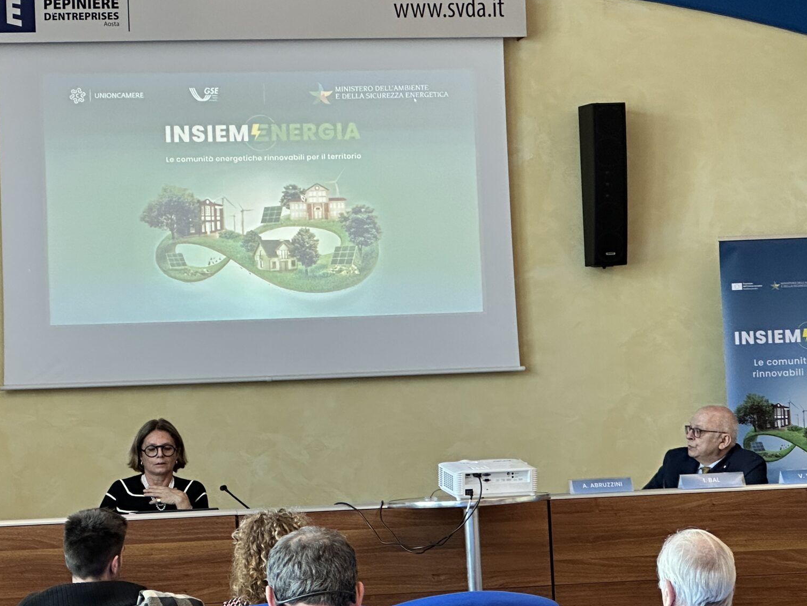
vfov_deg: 11.3
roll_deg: +2.9
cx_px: 247
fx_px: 3054
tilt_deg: +2.7
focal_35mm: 131
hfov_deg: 15.0
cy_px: 323
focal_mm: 9
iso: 250
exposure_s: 1/75
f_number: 2.8
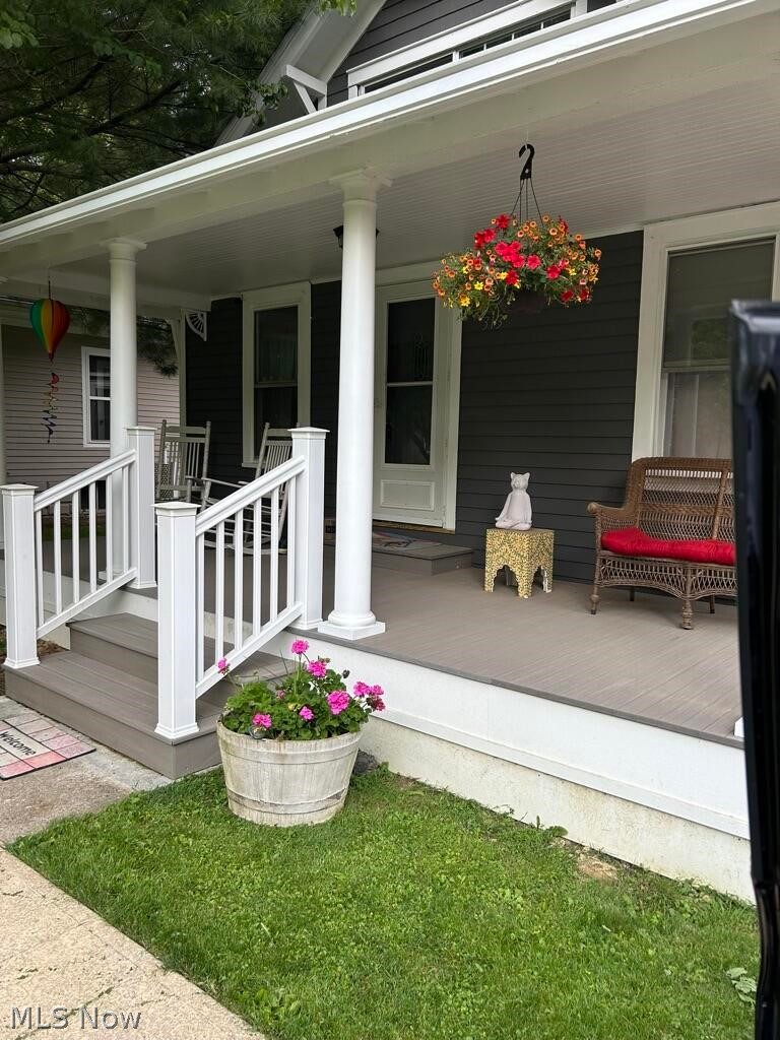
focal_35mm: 26
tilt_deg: -5.2
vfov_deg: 67.3
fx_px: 781
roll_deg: -2.0
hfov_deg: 53.1
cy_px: 520
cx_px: 390
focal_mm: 5.7
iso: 50
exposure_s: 1/696
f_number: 1.5
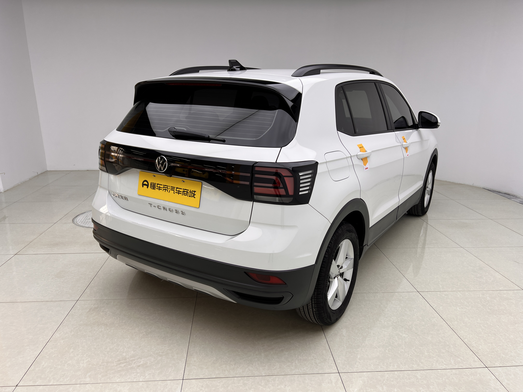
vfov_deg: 53.1
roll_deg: +0.5
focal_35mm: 26
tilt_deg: -16.0
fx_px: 393
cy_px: 196
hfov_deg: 67.3
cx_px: 262
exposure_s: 1/244
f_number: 1.5
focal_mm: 5.7
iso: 40
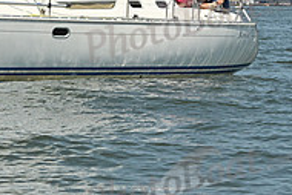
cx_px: 6
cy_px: -36
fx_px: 2102
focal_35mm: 259
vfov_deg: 5.3
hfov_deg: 7.9
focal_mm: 85
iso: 320
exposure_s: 1/1000
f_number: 11
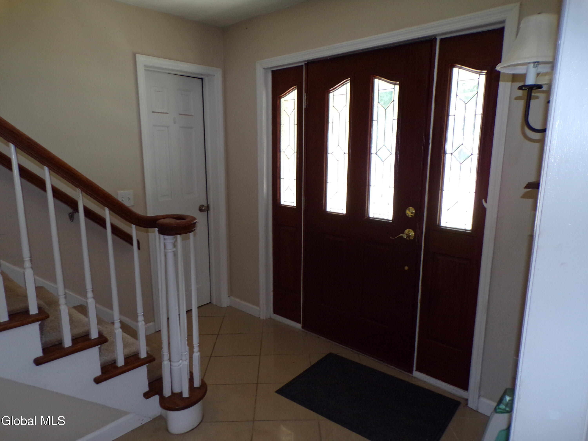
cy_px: 220
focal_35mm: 24
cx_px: 294
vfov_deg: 56.8
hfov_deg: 71.6
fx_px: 408
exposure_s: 1/34
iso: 200
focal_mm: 4.3
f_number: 3
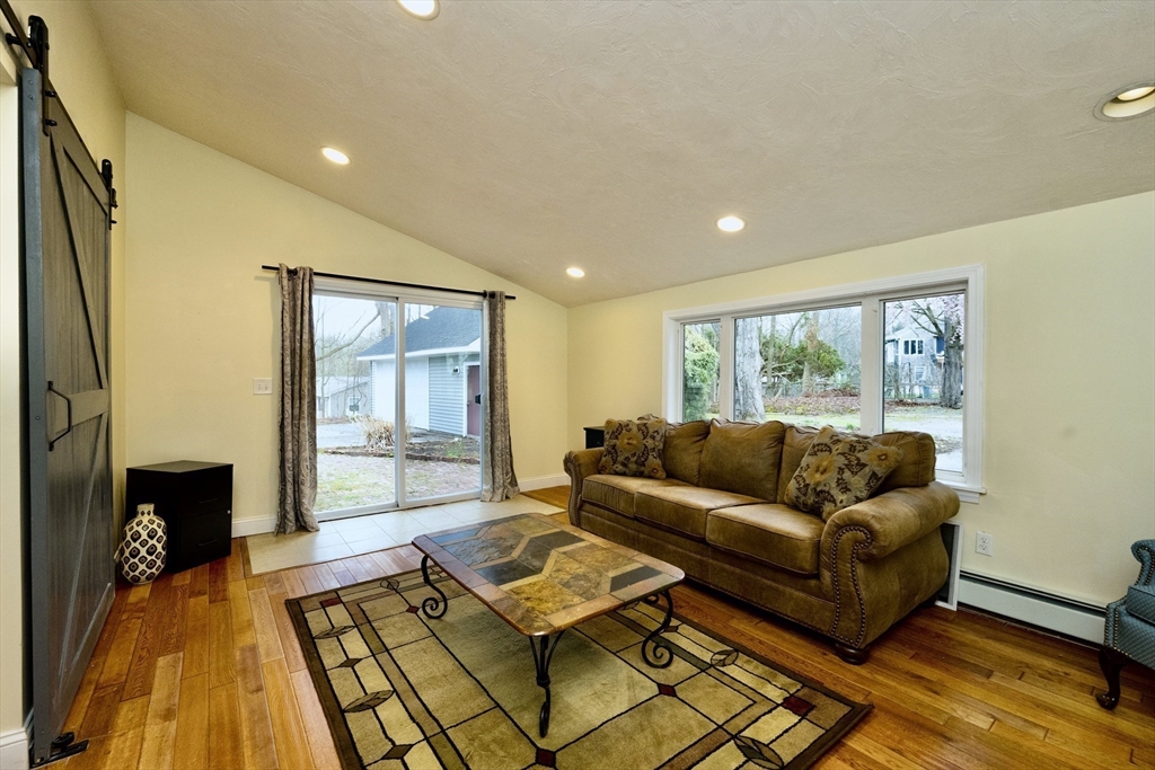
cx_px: 578
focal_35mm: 14
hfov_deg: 104.2
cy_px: 385
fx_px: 449
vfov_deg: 81.2
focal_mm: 14
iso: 1000
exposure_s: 1/50
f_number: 7.1
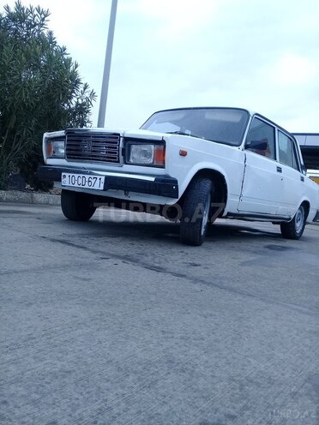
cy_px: 212
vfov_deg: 58.4
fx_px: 381
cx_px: 160
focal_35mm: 31
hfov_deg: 45.4
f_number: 2.2
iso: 64
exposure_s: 1/602
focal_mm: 3.3
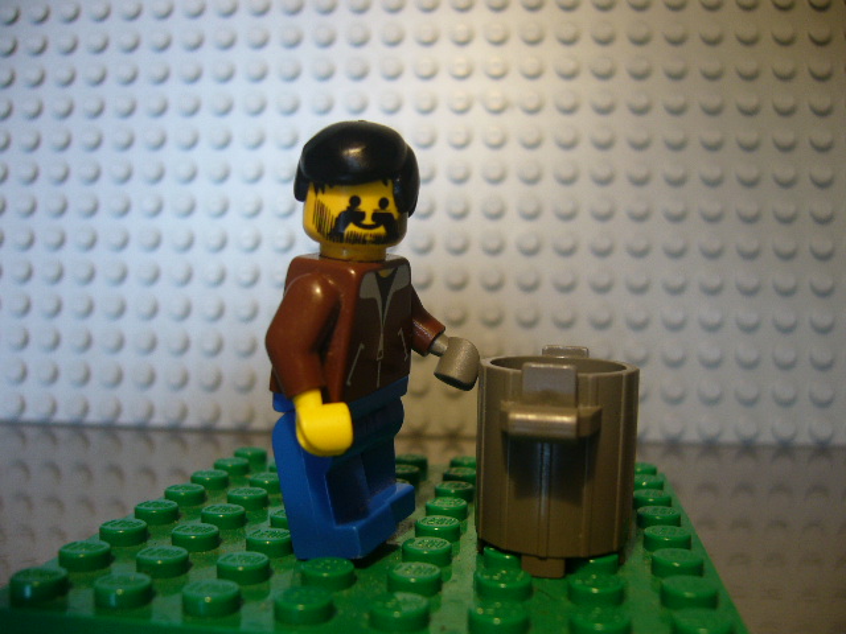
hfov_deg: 52.6
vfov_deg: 40.7
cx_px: 423
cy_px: 317
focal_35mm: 35
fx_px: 855
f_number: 2.8
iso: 100
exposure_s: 1/30
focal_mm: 5.8
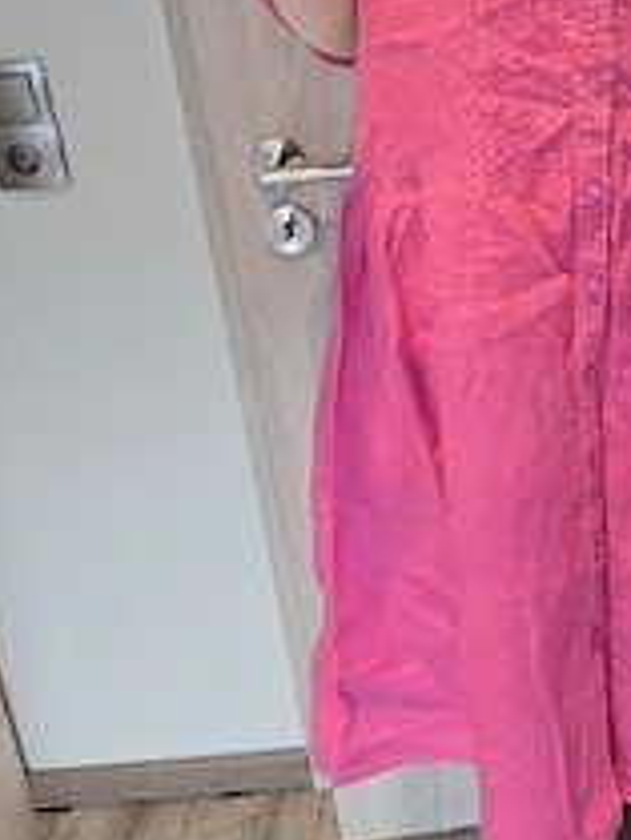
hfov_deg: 31.1
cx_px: 587
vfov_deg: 41.2
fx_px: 1068
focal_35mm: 44
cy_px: 177
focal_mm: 6.3
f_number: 1.7
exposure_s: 1/101
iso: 400
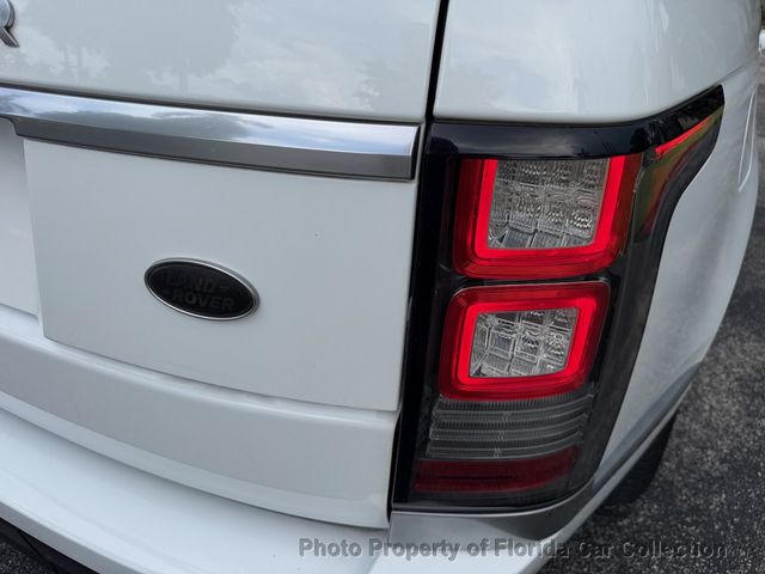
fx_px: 530
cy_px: 287
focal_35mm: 24
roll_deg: -2.3
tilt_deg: -27.9
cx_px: 382
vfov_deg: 56.8
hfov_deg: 71.6
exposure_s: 1/1770
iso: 80
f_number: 1.78
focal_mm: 6.76
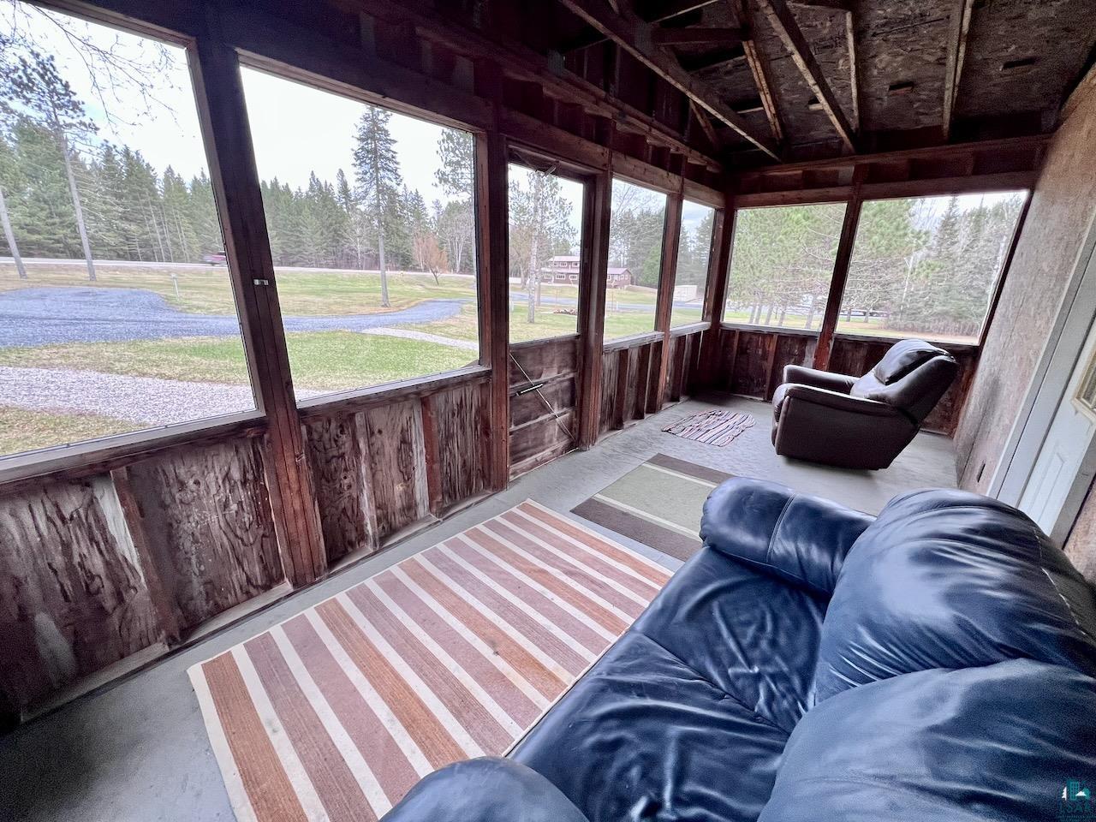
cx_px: 548
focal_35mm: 13
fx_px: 412
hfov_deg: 106.2
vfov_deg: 89.9
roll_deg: -0.9
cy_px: 411
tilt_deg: -18.1
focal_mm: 1.57
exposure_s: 1/52
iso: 160
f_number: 1.8
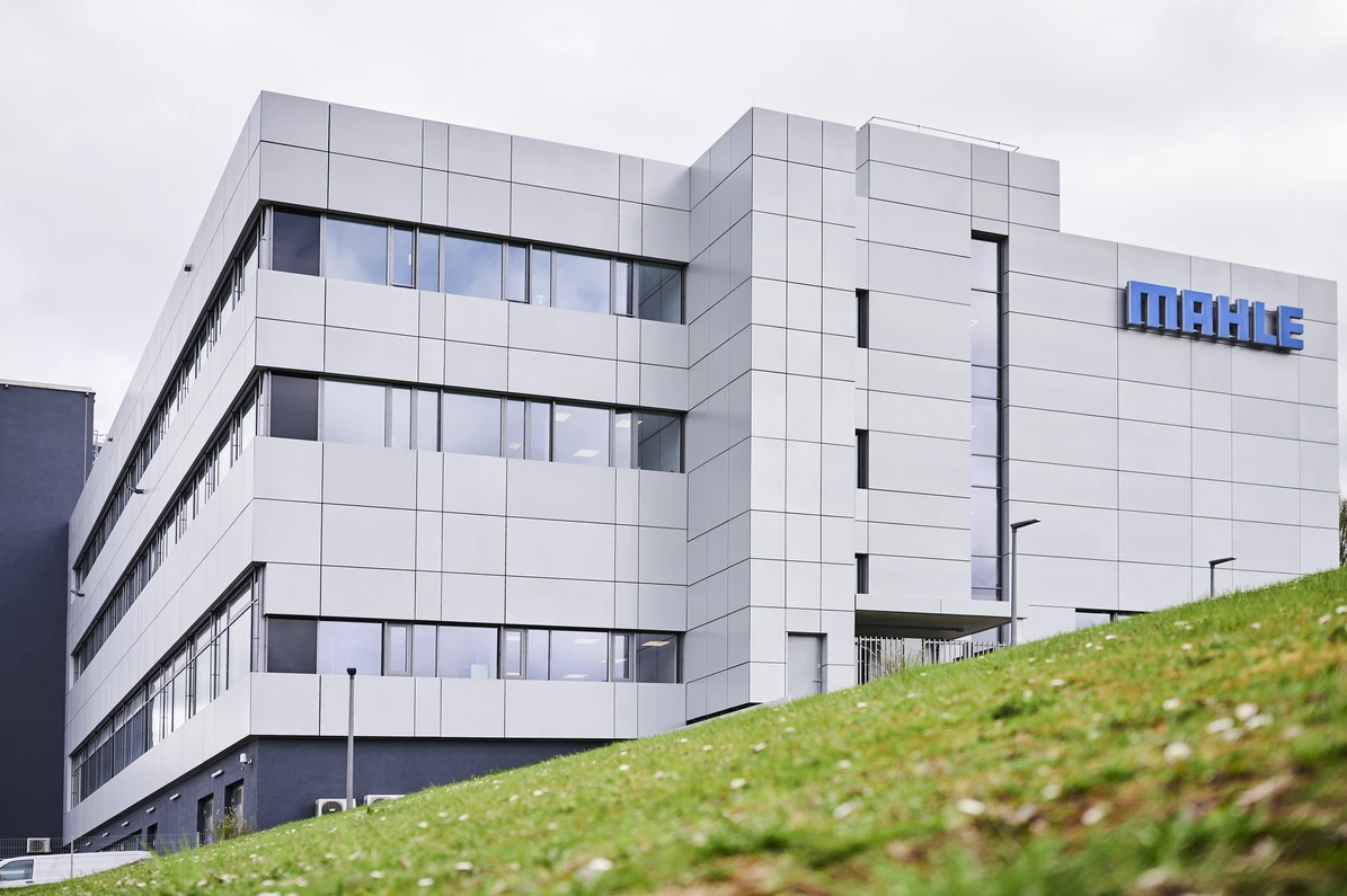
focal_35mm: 41
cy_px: 406
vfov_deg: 32.6
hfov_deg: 47.4
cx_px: 606
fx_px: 1533
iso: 100
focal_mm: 35
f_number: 2.2
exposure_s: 1/2500
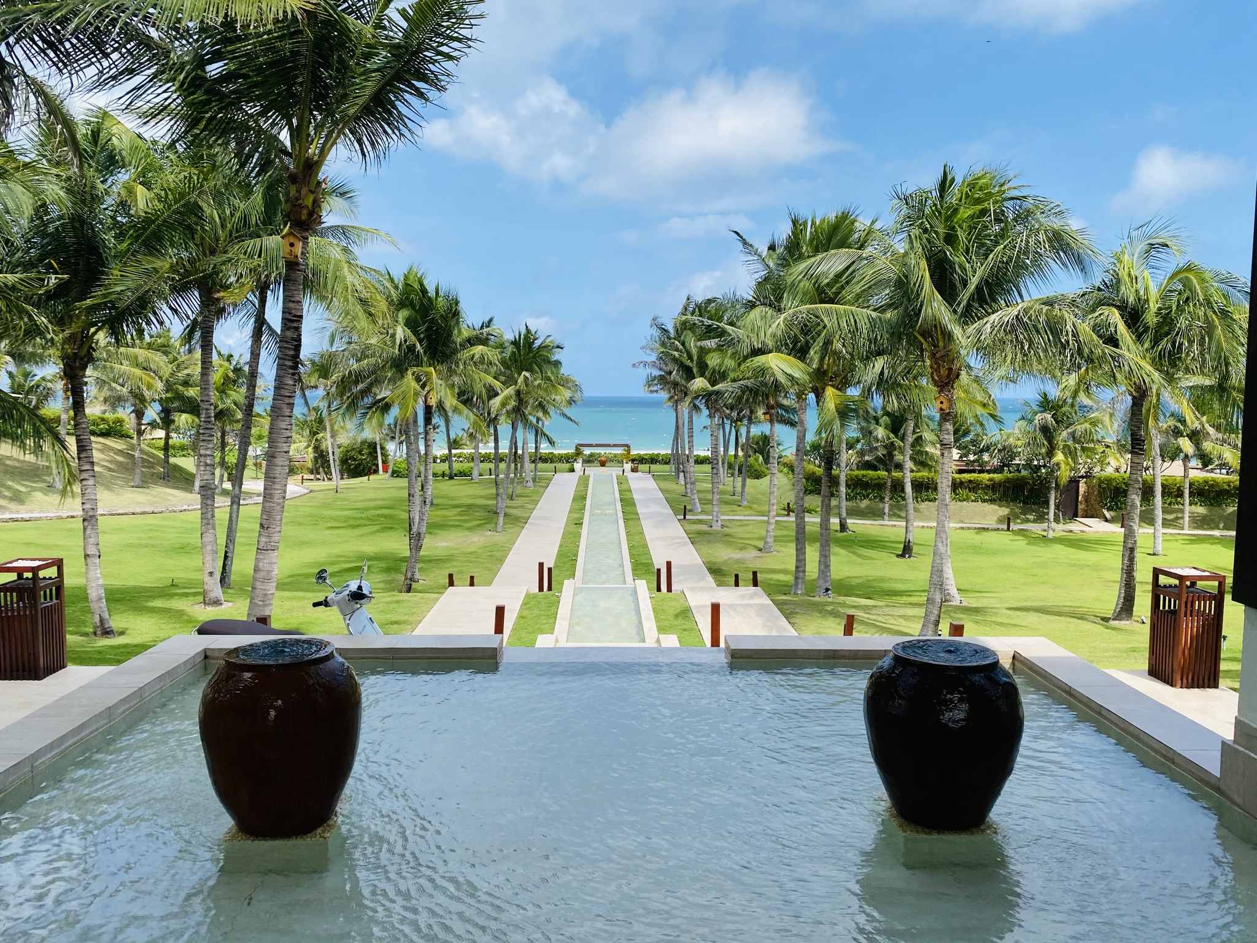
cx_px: 628
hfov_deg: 67.3
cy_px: 472
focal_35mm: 26
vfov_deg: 53.1
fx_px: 944
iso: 32
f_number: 1.8
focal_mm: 4.25
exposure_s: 1/2513
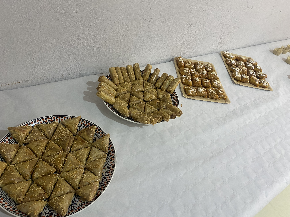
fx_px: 218
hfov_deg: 67.3
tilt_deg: -42.9
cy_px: 108
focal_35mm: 26
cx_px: 145
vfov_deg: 53.1
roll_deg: -17.6
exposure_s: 1/50
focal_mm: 4.25
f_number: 1.8
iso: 250
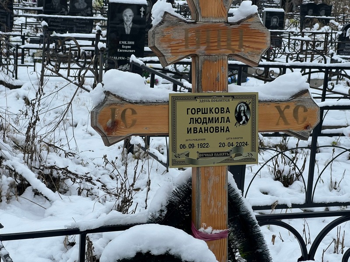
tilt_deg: -8.6
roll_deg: -1.1
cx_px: 175
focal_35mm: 77
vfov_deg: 19.1
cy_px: 131
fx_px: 779
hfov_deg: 25.3
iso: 32
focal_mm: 9
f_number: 2.8
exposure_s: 1/99
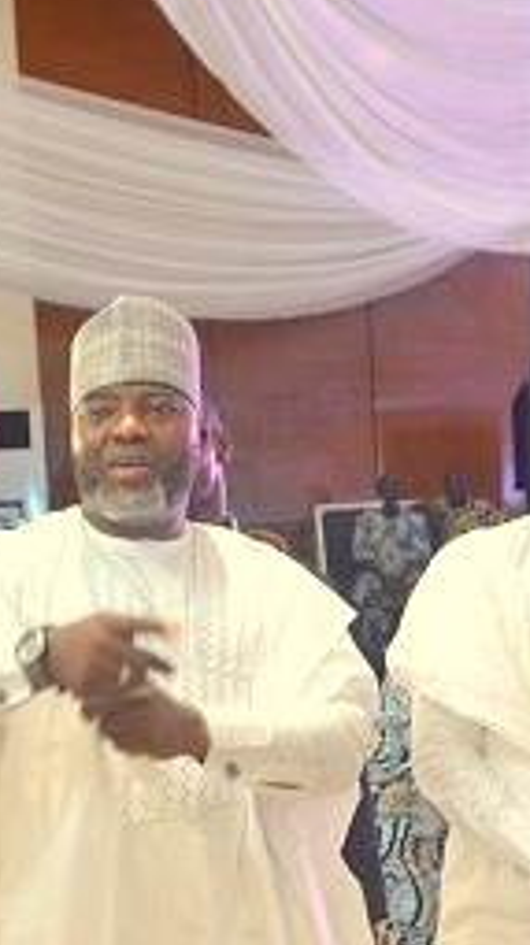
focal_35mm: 91
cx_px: 334
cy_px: 730
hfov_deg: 13.3
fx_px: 2279
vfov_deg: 23.2
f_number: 3.8
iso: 800
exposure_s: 1/40
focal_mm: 20
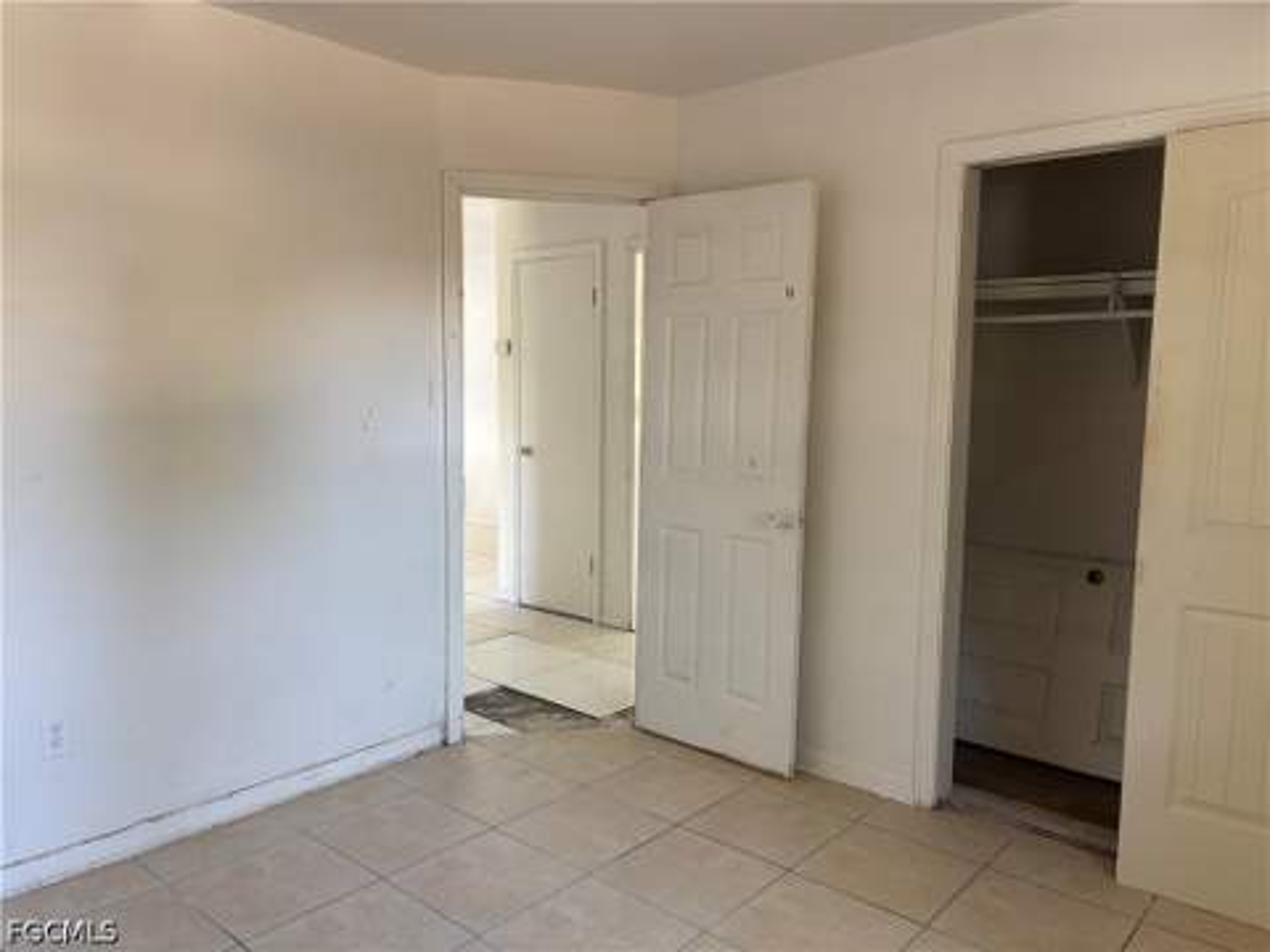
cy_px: 476
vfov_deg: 53.1
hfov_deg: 67.3
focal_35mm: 26
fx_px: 954
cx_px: 635
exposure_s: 1/107
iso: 125
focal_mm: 5.96
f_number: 1.6
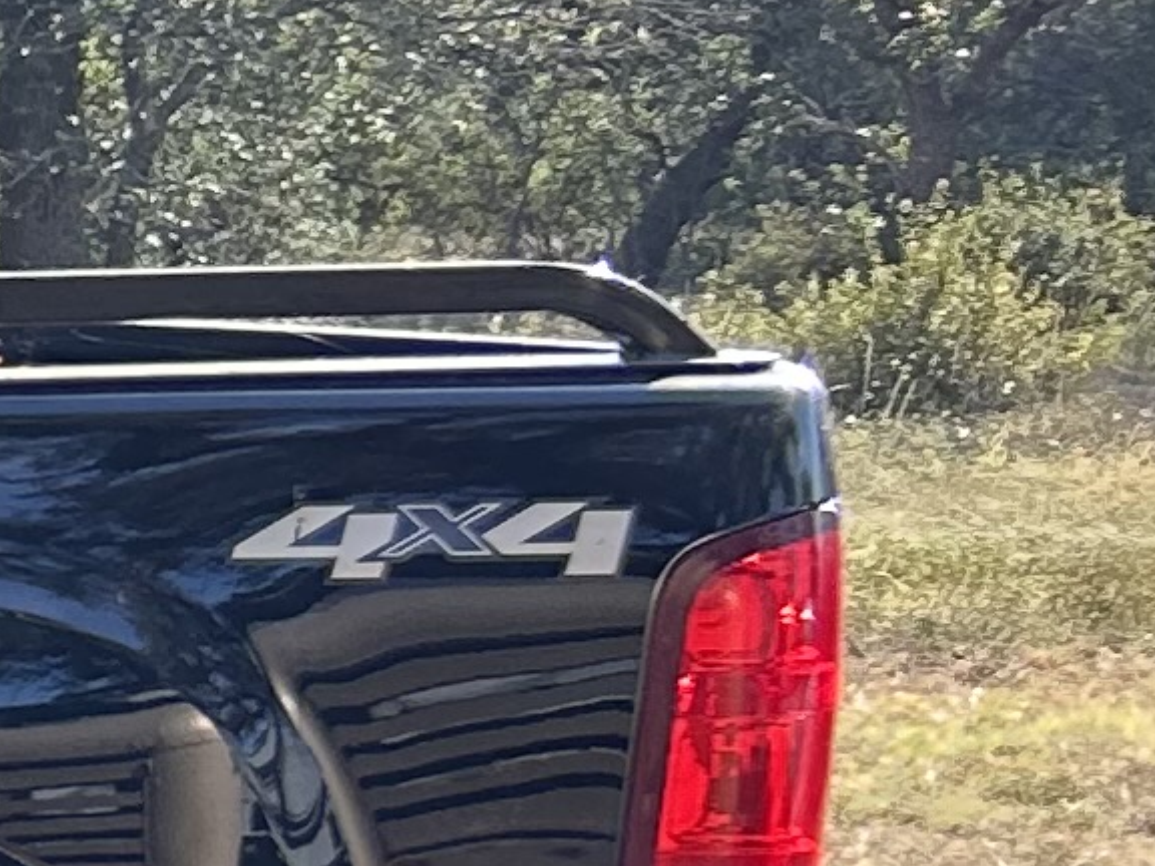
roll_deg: +0.3
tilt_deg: -8.7
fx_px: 6073
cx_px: -2831
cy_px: 1371
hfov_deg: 8.3
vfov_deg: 8.0
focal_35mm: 182
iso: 50
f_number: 1.5
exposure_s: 1/521
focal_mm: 5.7
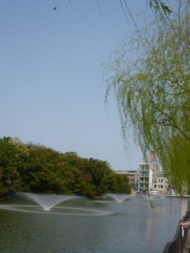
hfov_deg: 32.9
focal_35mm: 44
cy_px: 126
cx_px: 95
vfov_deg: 42.9
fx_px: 322
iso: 100
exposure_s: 1/160
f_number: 10
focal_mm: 7.9
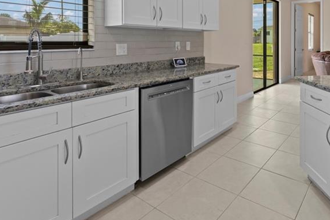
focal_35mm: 25
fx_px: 229
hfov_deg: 69.2
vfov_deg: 48.2
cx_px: 223
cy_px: 42
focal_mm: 14
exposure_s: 1/3
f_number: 11
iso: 400
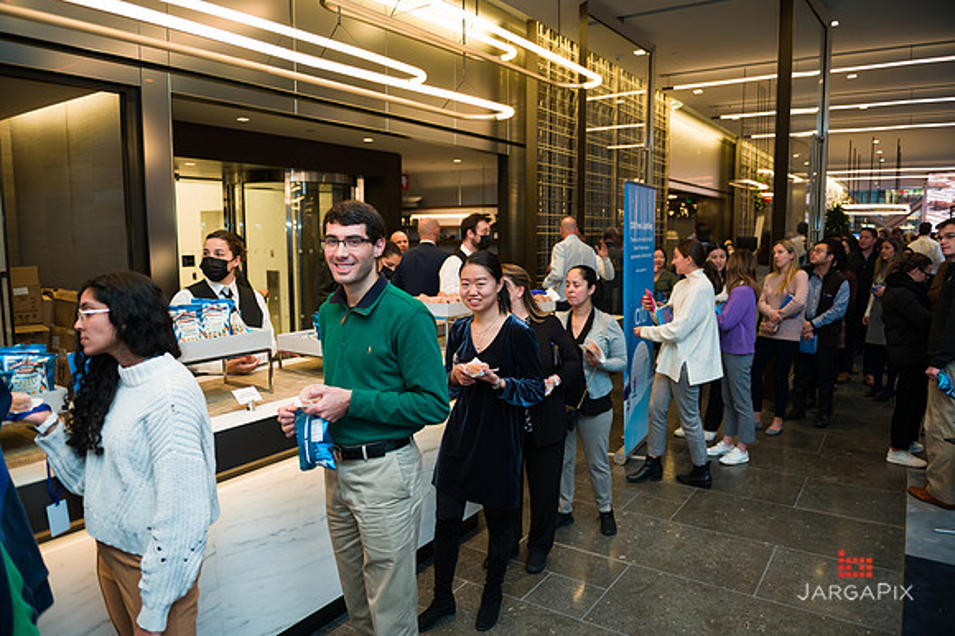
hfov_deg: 73.8
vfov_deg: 53.1
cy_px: 318
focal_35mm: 24
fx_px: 636
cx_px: 478
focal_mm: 24
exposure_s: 1/200
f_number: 3.2
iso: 400
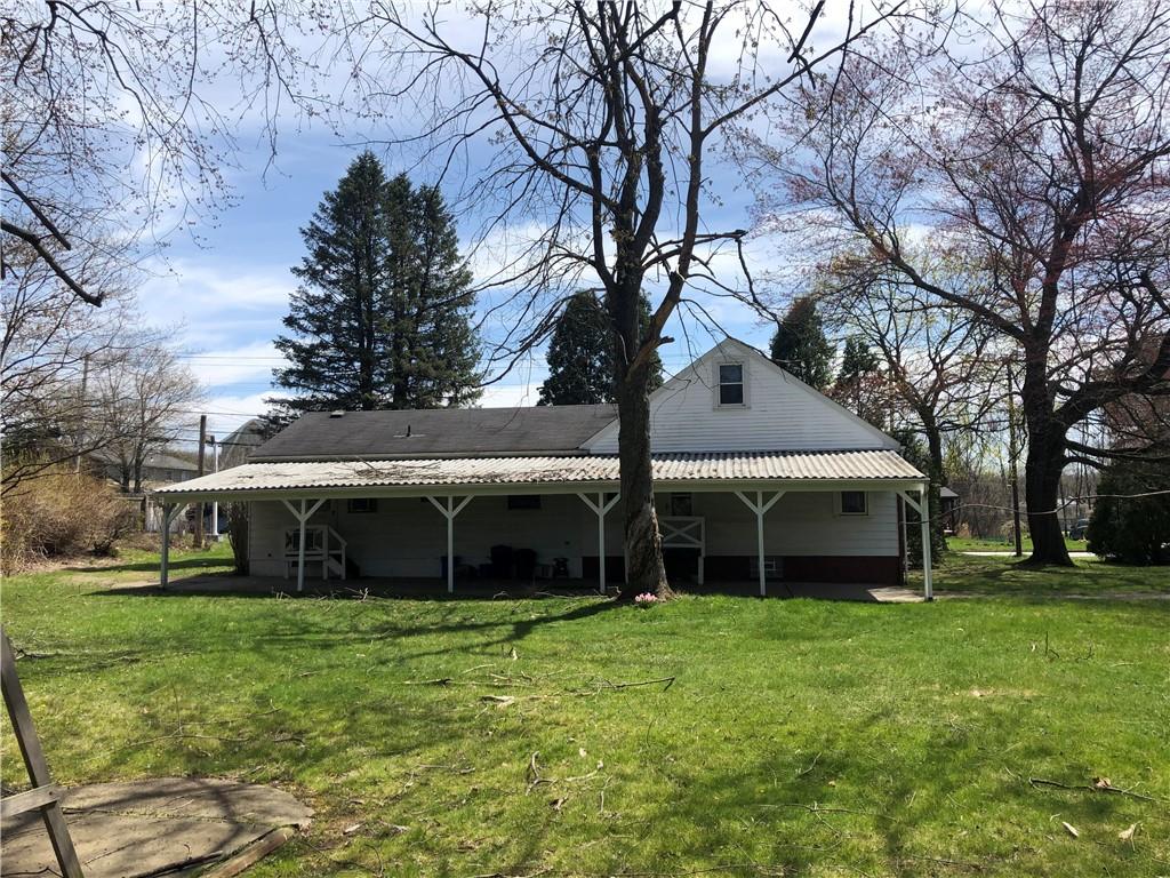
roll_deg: +1.5
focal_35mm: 28
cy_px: 439
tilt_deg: +3.2
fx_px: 946
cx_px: 585
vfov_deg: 49.7
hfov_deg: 63.4
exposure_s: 1/1946
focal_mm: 4
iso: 20
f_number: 1.8
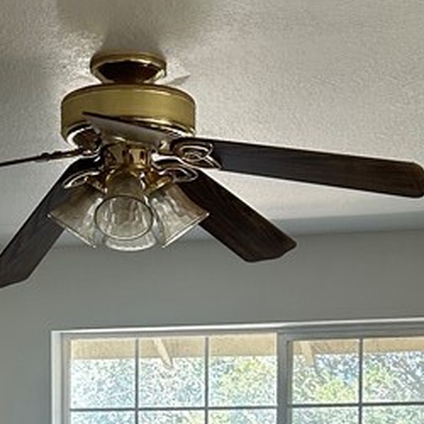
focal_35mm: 94
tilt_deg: -3.1
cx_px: 134
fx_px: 1303
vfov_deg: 17.6
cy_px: 509
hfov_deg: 18.4
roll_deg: -0.7
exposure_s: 1/120
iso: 125
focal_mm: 5.7
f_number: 1.5
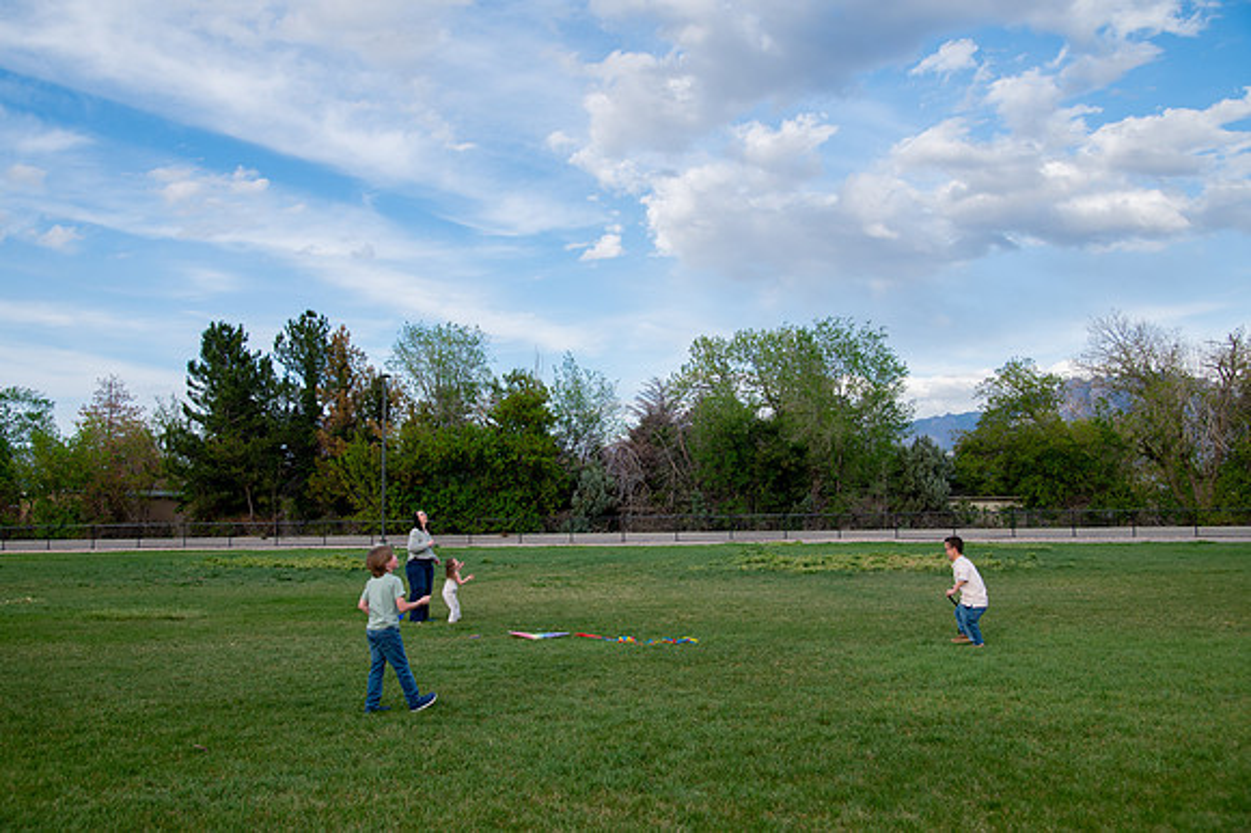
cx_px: 608
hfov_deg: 53.5
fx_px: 1240
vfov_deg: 37.1
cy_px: 416
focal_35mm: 36
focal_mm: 34
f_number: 5
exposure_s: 1/640
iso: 200
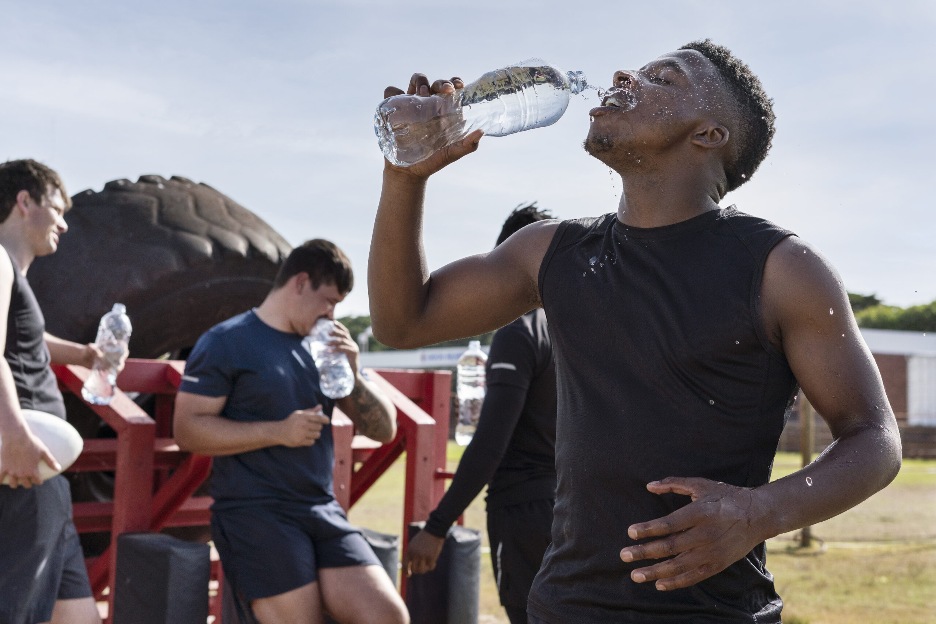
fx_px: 1300
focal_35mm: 50
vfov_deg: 27.0
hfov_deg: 39.6
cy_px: 312
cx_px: 468
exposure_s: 1/4000
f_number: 5
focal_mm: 50
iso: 640
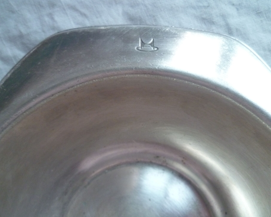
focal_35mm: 30
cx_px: 138
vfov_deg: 48.5
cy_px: 107
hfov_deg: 58.8
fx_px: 241
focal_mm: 5
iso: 400
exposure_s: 1/10
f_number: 2.8
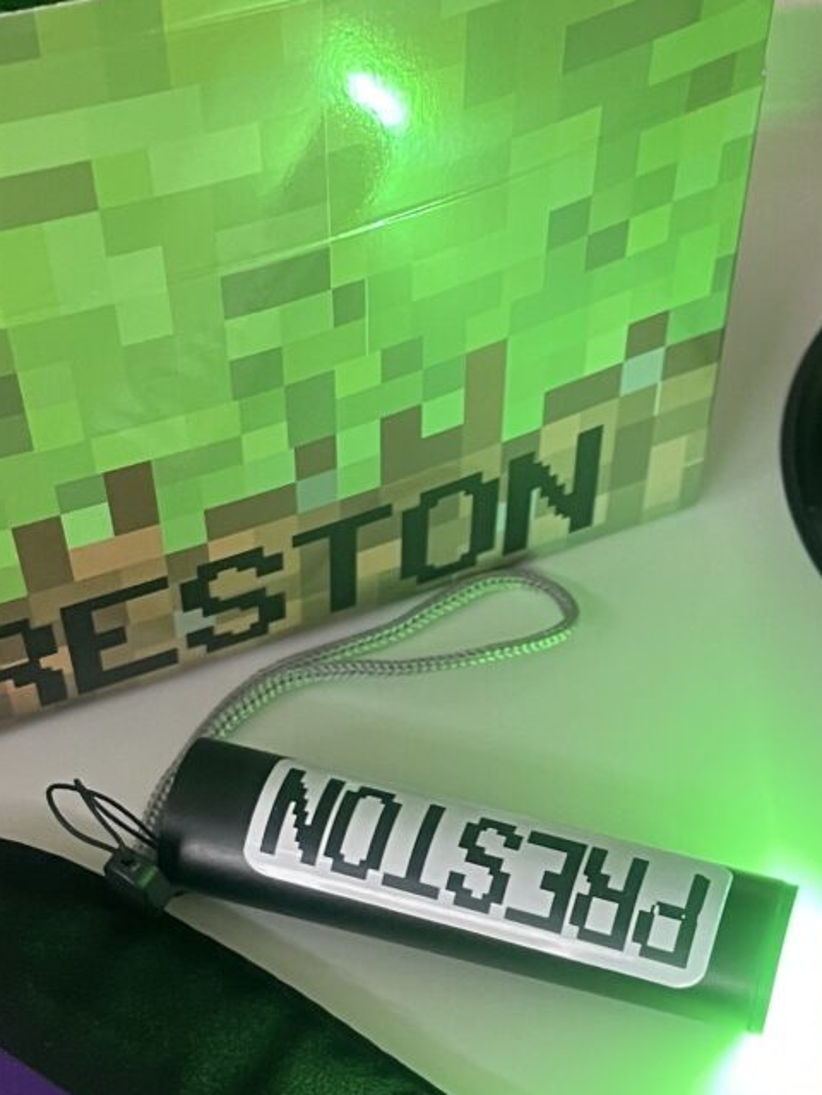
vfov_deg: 25.9
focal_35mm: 75
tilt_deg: -59.2
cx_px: 594
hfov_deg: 19.5
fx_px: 2375
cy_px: 698
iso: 200
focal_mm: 5.1
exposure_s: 1/60
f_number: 1.6
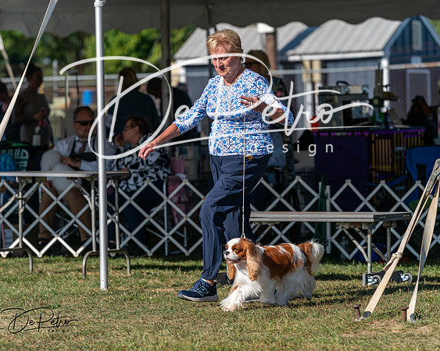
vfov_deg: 8.1
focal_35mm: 191
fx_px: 2492
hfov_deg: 10.1
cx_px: 220
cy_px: 176
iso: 125
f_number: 4.5
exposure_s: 1/1250
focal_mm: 170
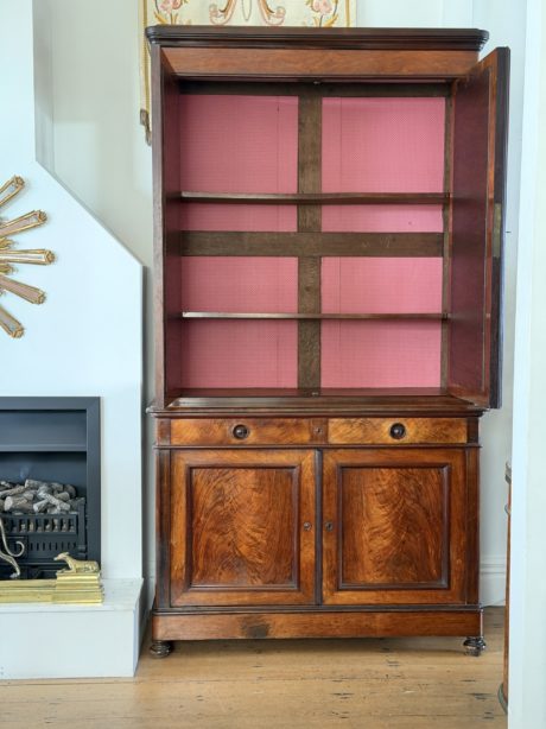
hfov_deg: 30.2
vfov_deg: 39.7
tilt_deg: -5.4
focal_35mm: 48
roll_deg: -0.3
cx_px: 273
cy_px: 364
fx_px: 1010
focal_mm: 6.76
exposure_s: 1/30
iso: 800
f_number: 1.78
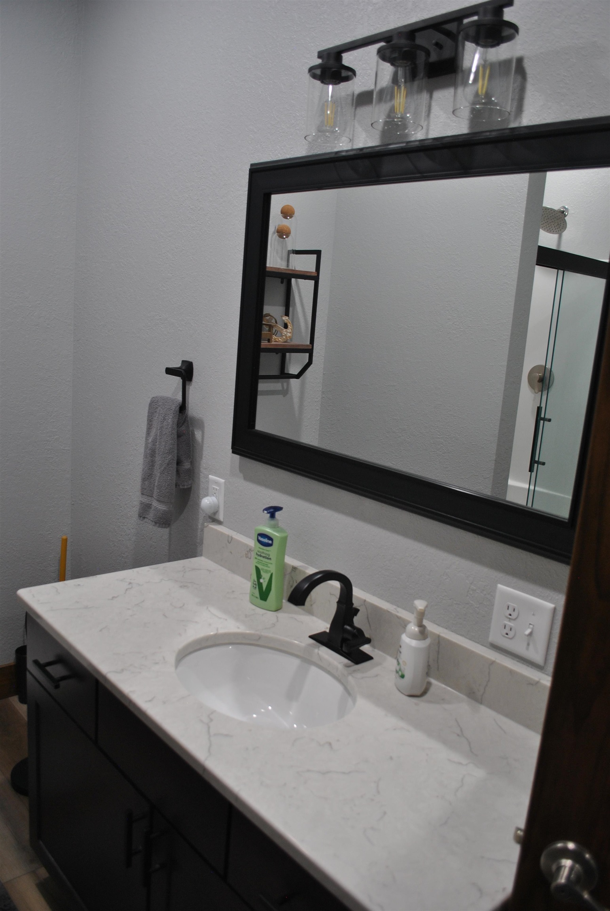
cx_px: 305
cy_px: 456
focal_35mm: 27
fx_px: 684
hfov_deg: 48.0
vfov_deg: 67.3
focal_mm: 18
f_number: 3.5
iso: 250
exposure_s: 1/30
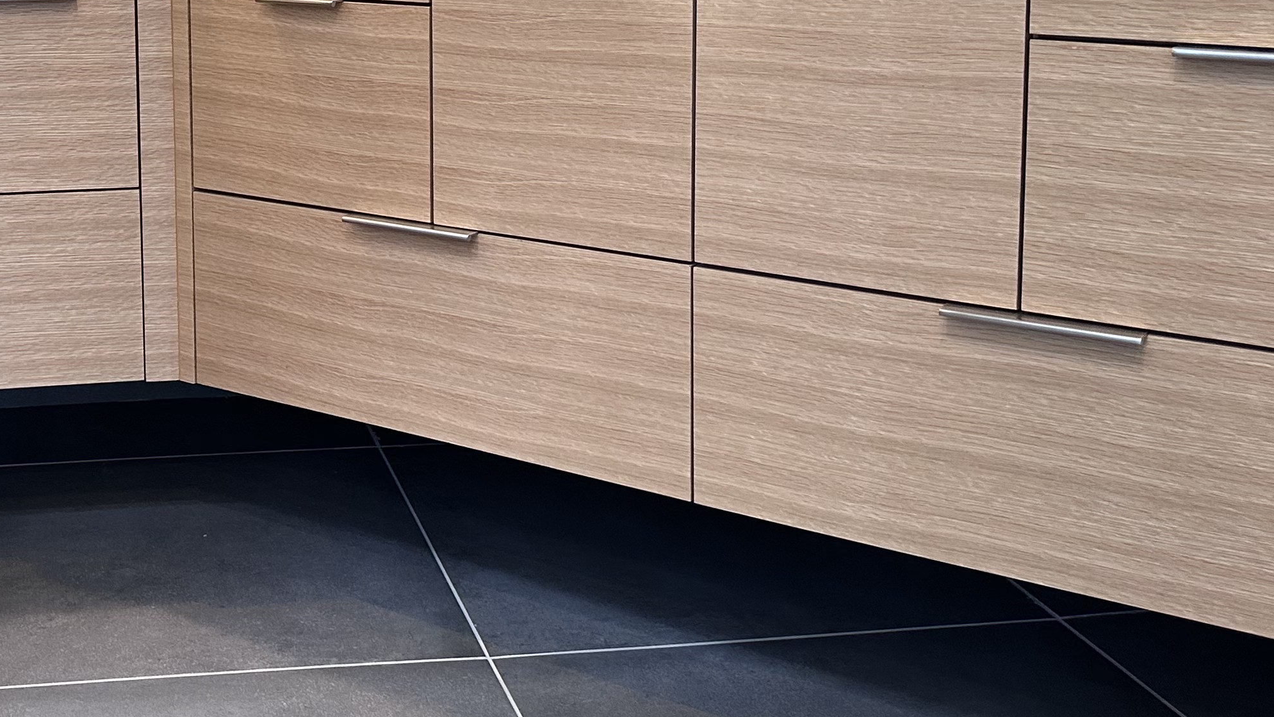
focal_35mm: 53
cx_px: 273
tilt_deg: -7.2
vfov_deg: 21.9
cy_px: 29
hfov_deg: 37.9
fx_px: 1790
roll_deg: +0.9
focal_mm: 6.86
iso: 160
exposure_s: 1/60
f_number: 1.78
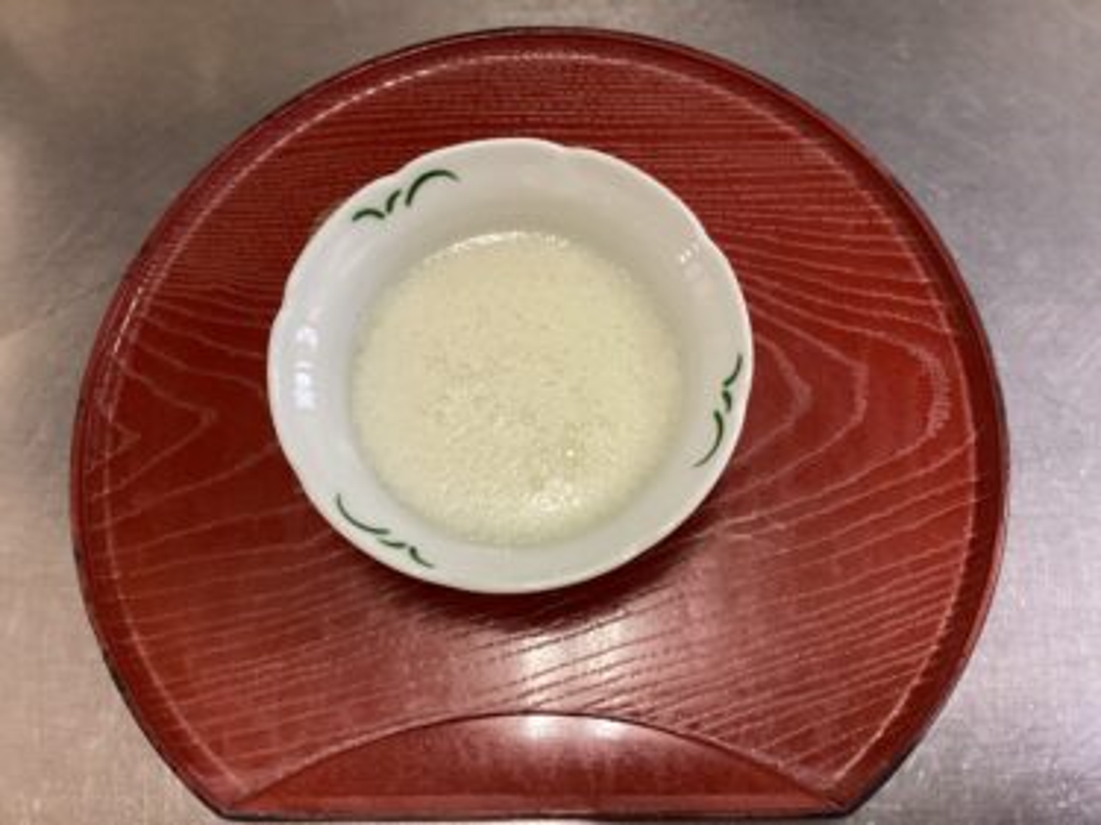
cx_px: 550
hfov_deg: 58.4
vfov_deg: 45.4
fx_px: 986
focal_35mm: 31
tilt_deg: -73.4
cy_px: 412
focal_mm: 3.3
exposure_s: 1/60
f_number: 2.4
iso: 250
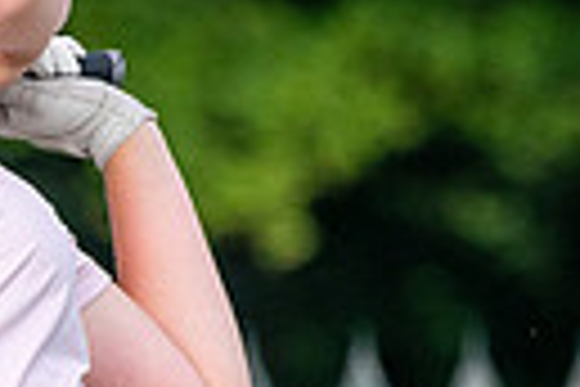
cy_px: 387
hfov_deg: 1.0
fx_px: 32687
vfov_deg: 0.7
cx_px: -688
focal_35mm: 2029
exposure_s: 1/800
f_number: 6.3
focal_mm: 300
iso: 400
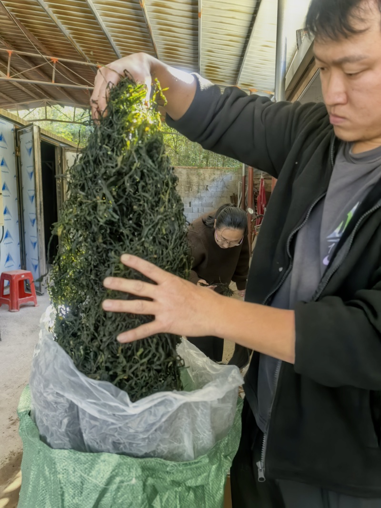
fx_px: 396
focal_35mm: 27
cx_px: 190
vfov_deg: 65.3
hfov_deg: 51.3
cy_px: 254
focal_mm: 8.5
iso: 200
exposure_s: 1/333
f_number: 2
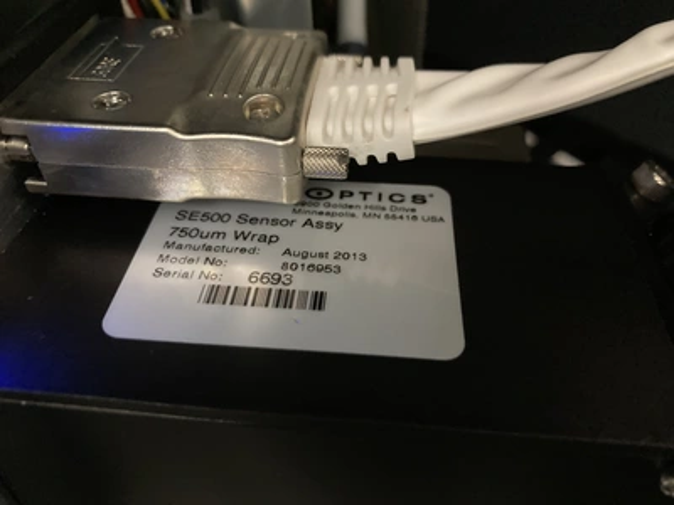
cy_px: 252
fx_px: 545
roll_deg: +0.2
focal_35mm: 28
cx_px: 337
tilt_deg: -41.7
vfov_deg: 49.7
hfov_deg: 63.4
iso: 640
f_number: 1.8
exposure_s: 1/24
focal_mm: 3.99
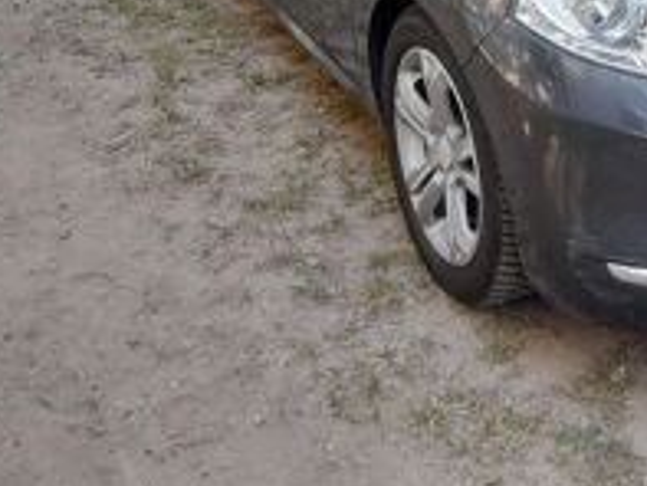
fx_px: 1141
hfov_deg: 30.0
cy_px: -10
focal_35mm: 61
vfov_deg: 23.0
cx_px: 608
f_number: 2
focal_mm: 4.6
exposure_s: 1/50
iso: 32
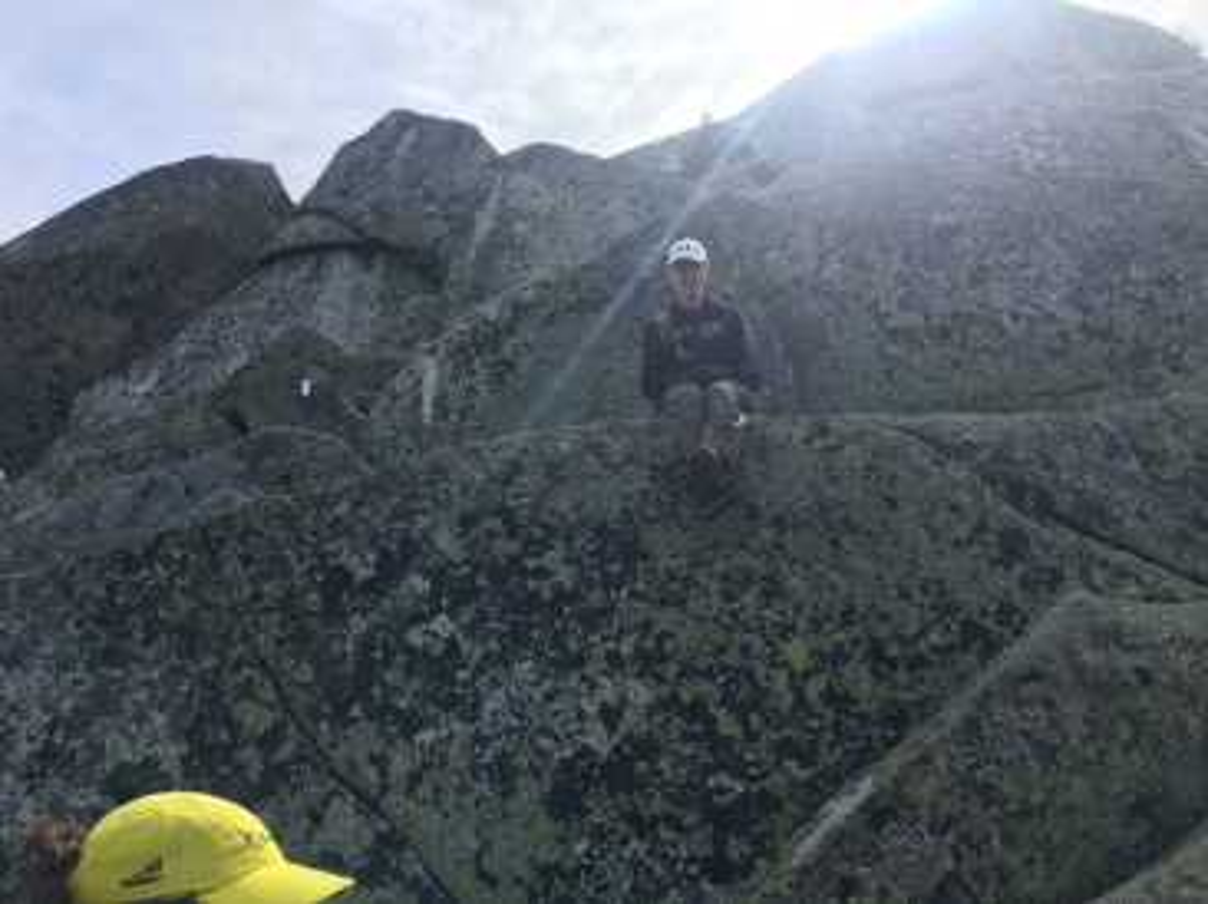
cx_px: 604
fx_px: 1011
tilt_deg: +22.2
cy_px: 452
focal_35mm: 29
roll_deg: +1.9
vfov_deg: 48.2
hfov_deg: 61.7
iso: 25
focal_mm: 4.15
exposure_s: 1/1374
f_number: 2.2
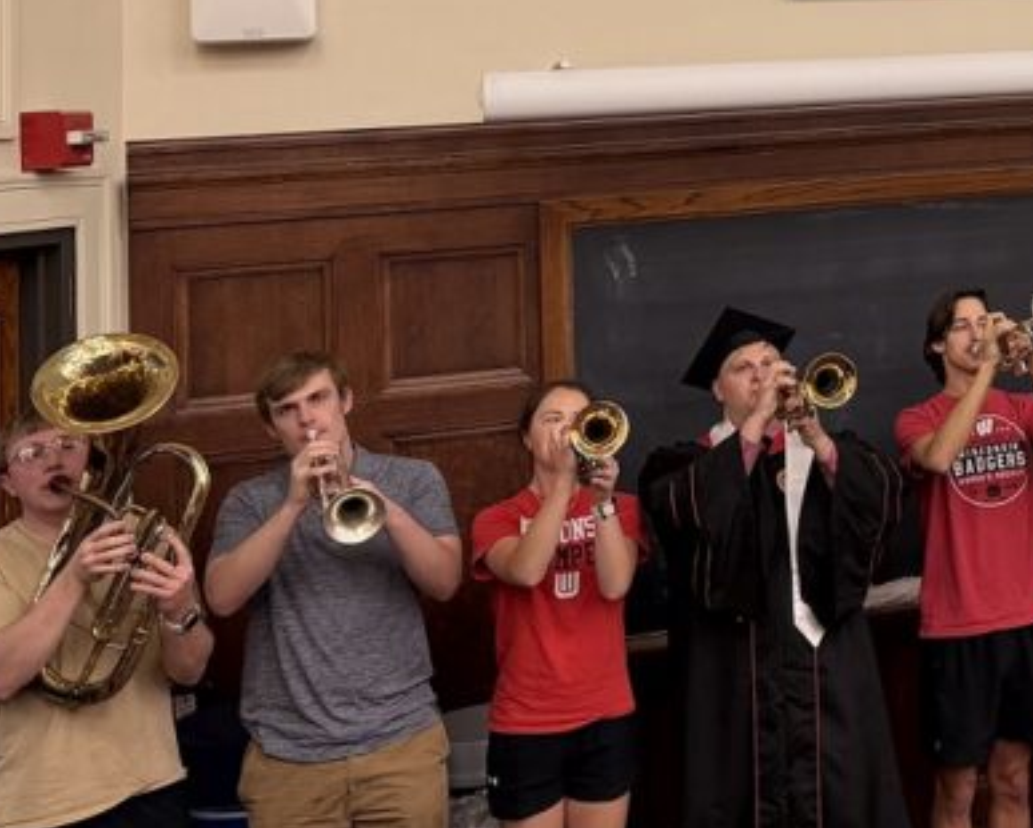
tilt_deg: +4.4
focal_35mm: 62
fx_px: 1896
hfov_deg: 26.9
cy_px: -57
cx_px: 1244
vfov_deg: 23.3
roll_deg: +3.1
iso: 160
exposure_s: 1/60
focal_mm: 6.76
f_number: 1.78
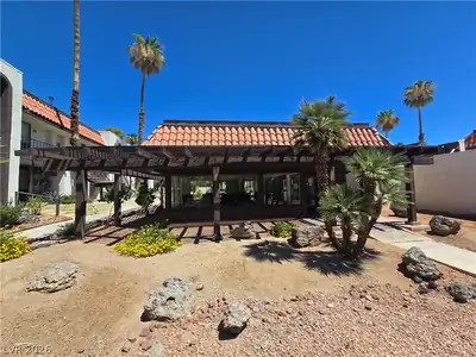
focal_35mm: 13
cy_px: 178
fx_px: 179
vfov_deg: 89.9
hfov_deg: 106.2
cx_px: 238
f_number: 2.2
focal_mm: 2.2
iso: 50
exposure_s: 1/2198
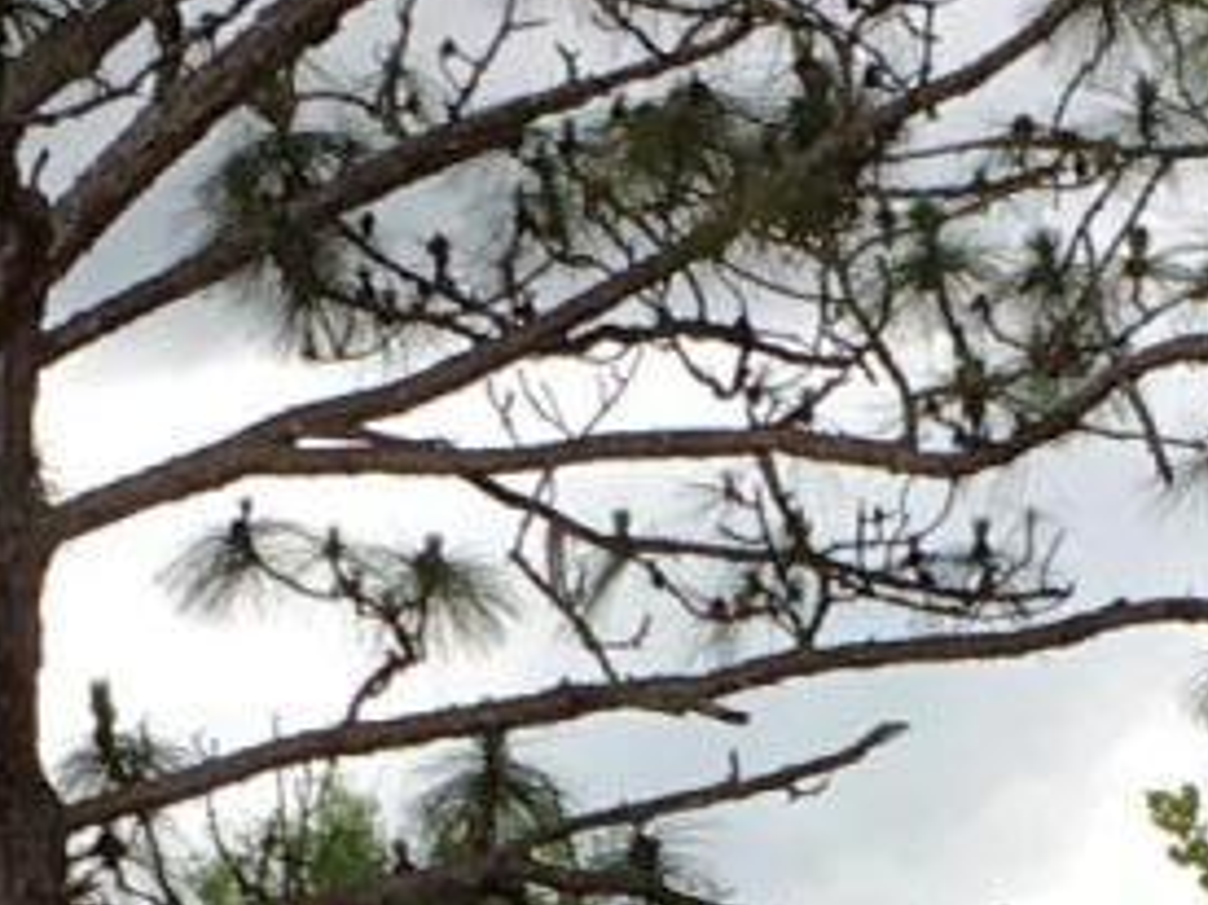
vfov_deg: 6.9
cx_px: 874
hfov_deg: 9.4
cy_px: 1538
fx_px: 7360
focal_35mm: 211
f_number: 2.2
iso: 25
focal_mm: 4.15
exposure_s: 1/400
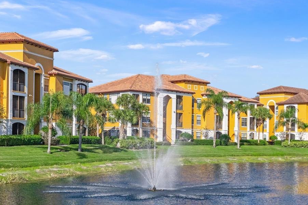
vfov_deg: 21.2
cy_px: 125
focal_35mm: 64
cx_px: 208
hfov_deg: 31.2
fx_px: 548
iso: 800
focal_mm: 24
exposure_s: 1/8000
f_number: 5.6
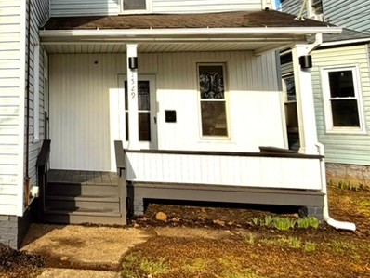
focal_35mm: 36
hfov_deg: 45.8
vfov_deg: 38.7
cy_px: 71
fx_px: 385
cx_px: 29
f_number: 2.2
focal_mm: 2.22
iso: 32
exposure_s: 1/770
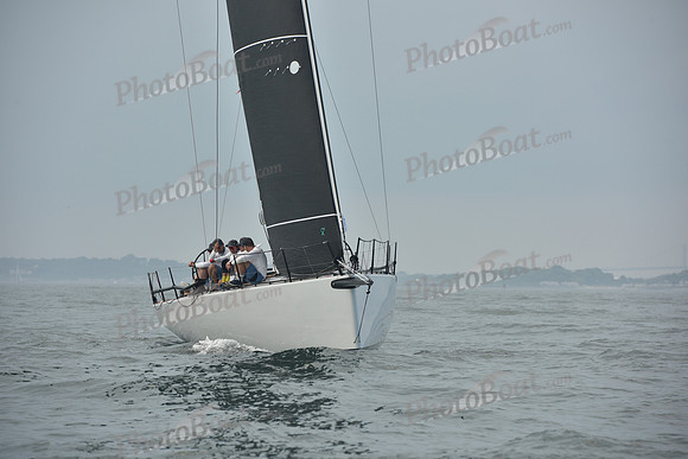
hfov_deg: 10.3
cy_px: 230
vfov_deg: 6.9
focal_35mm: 200
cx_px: 344
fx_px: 3823
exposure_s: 1/640
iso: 250
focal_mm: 200
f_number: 7.1
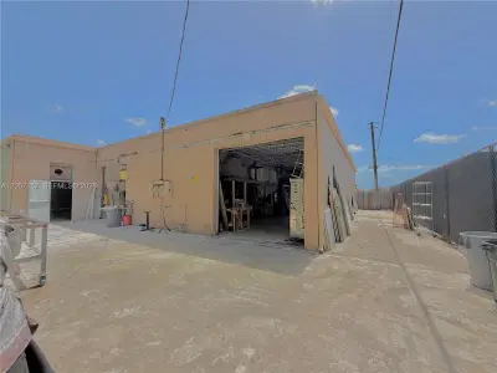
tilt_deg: +3.9
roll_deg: -0.7
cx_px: 248
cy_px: 186
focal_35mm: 14
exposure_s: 1/942
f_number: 2.2
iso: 20
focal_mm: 2.22
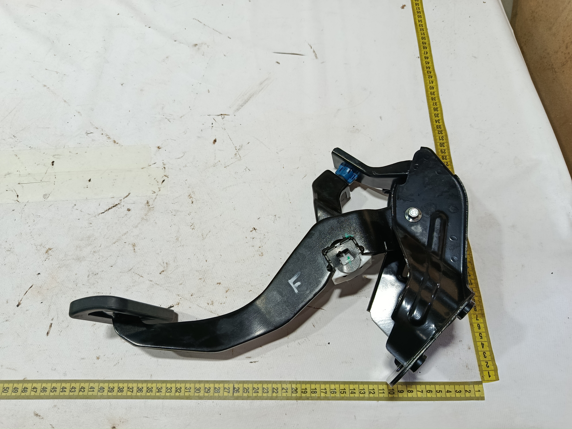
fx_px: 397
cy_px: 214
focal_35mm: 24
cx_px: 286
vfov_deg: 56.8
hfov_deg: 71.6
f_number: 1.7
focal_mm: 5.24
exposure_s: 1/120
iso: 166
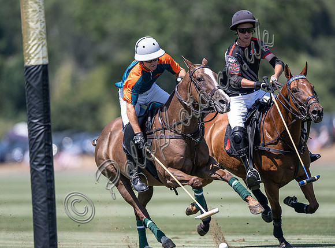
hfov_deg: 4.6
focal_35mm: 429
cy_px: 124
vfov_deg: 3.4
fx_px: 4127
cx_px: 165
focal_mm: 400
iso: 200
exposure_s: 1/2000
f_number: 2.8
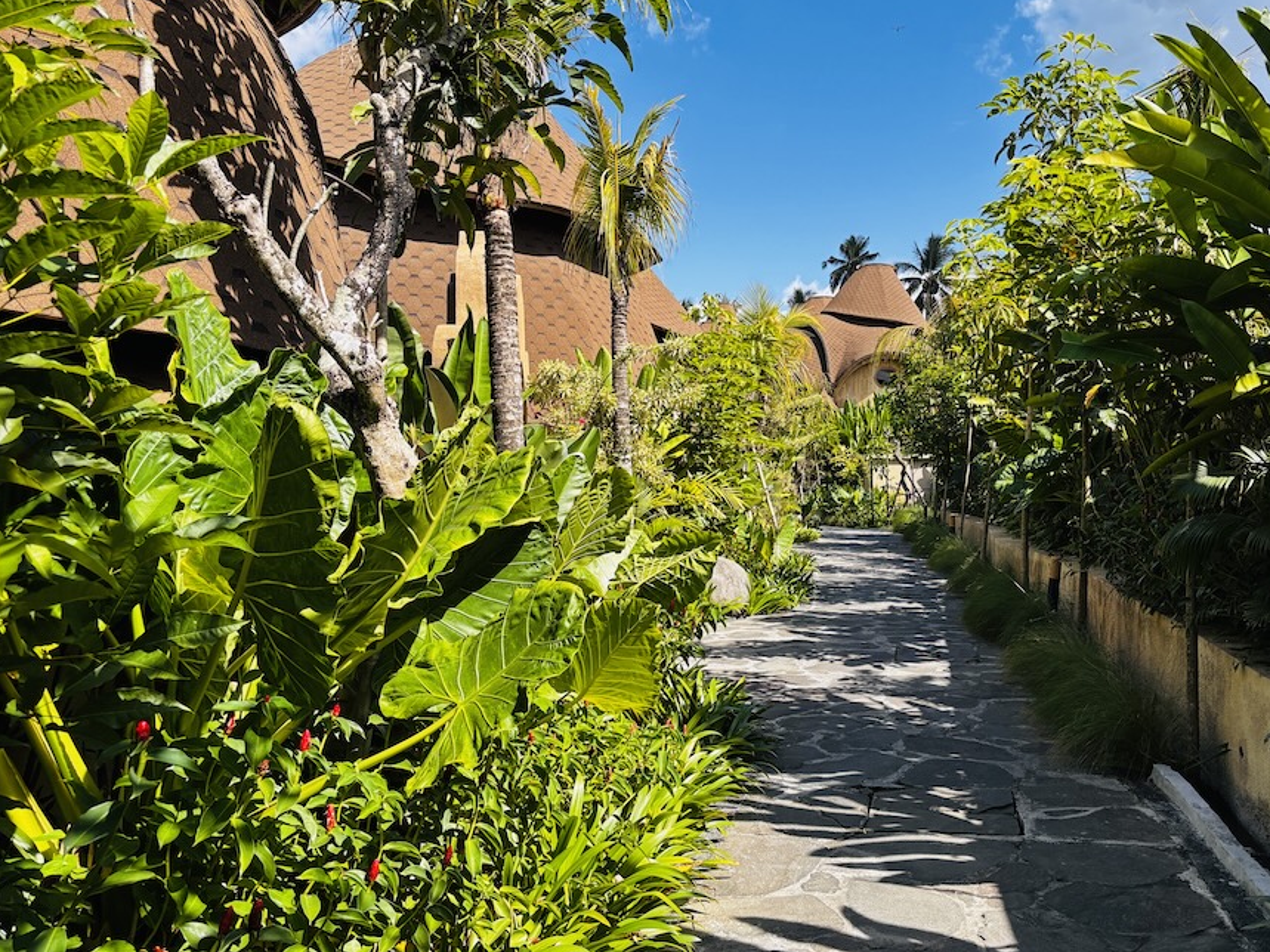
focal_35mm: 31
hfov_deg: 58.0
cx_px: 751
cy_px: 408
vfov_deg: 45.3
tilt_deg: +2.5
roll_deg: +1.0
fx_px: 1137
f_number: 1.6
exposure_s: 1/1721
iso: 50
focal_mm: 5.96
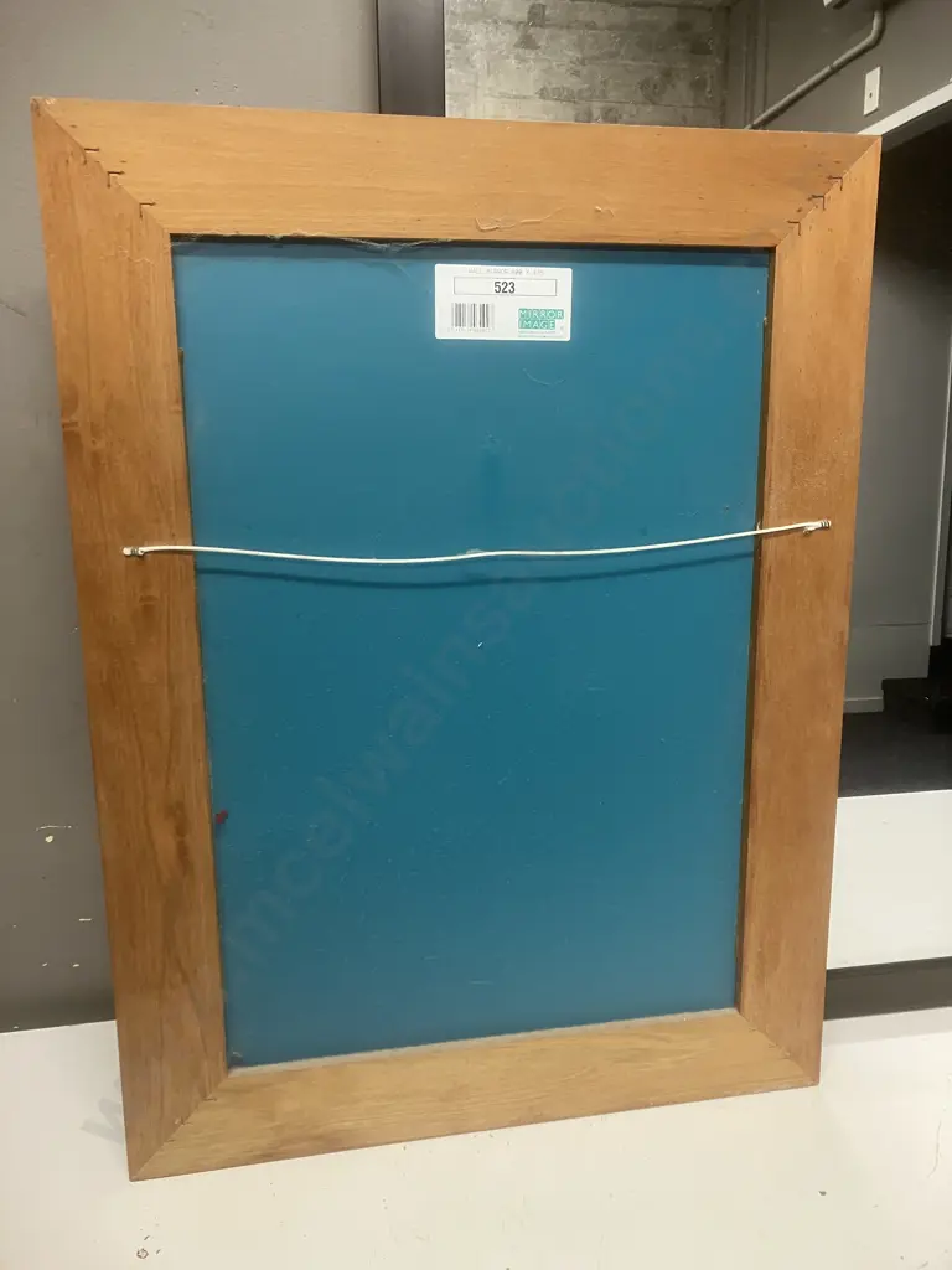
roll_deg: -1.1
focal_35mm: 28
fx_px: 1027
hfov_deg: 49.7
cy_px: 635
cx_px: 476
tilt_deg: -19.2
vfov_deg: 63.4
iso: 100
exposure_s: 1/50
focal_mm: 3.99
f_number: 1.8
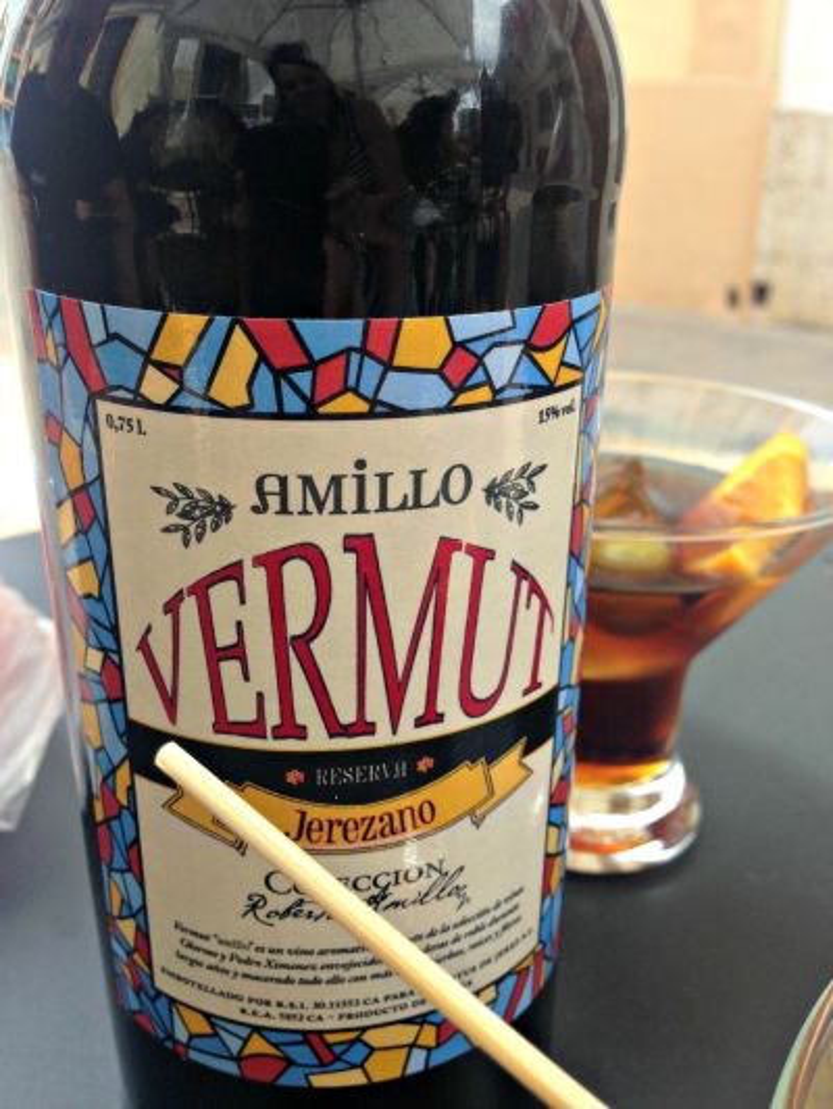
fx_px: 1058
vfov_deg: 55.3
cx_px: 416
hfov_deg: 43.0
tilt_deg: -21.5
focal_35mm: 33
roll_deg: -2.0
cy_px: 554
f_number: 2.4
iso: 50
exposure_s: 1/298
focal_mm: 4.12
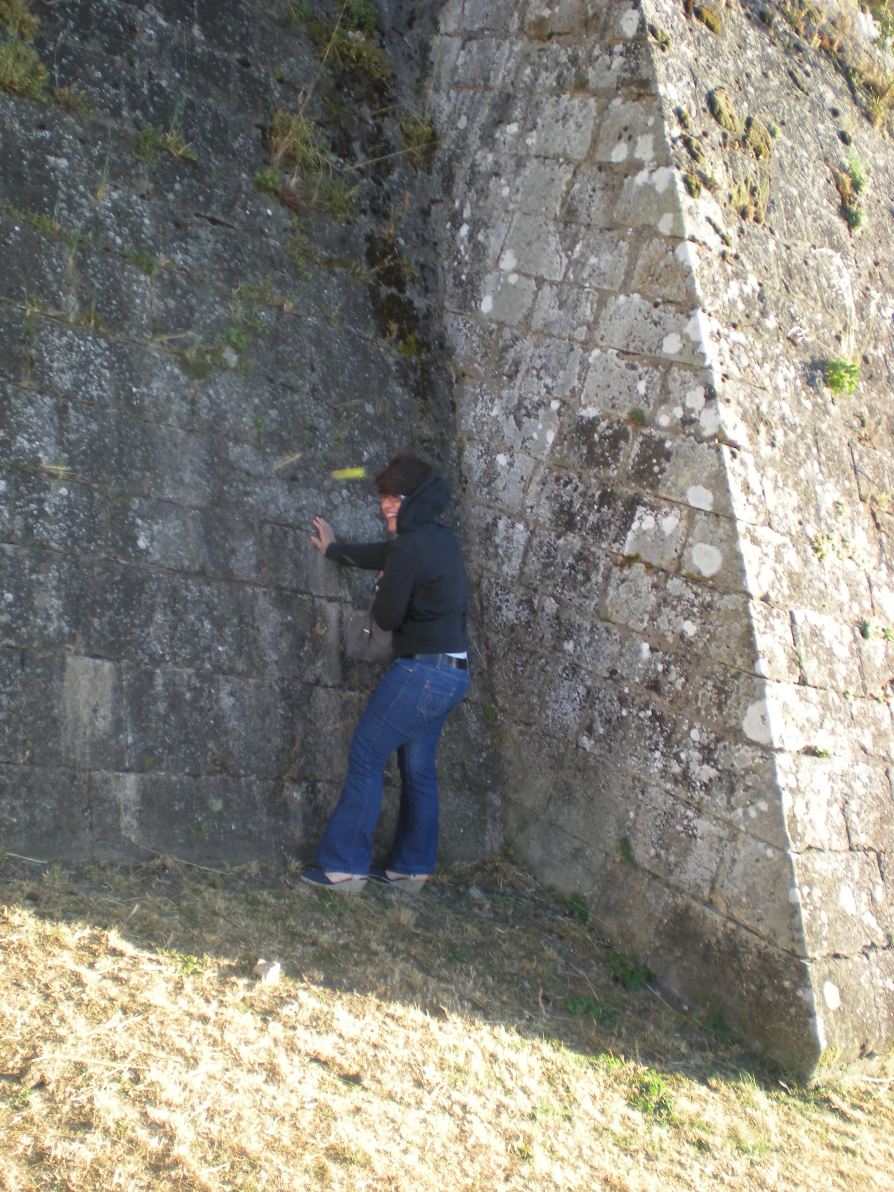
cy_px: 596
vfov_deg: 49.0
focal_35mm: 38
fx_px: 1309
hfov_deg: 37.7
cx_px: 447
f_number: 3.1
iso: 64
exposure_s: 1/108
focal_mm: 6.3
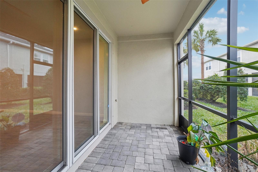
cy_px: 86
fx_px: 107
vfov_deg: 77.3
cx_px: 129
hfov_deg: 100.4
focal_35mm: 15
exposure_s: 1/30
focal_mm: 10
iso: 400
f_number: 8
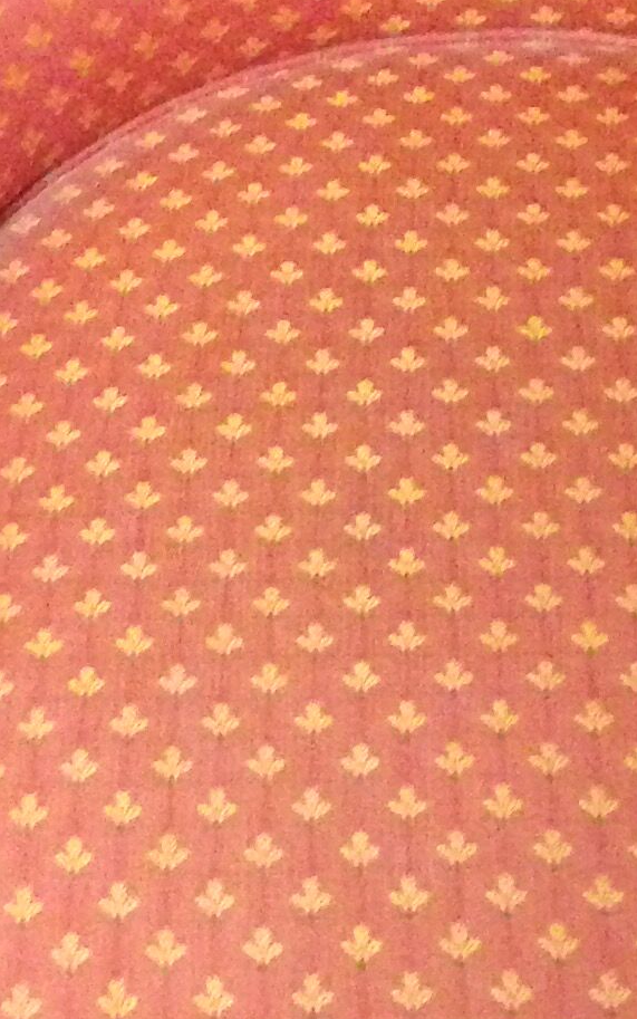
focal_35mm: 125
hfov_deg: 10.5
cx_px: 490
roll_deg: +0.7
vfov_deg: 16.5
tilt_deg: -43.9
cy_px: 172
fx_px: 3470
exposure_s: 1/15
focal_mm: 4.12
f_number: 2.4
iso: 640
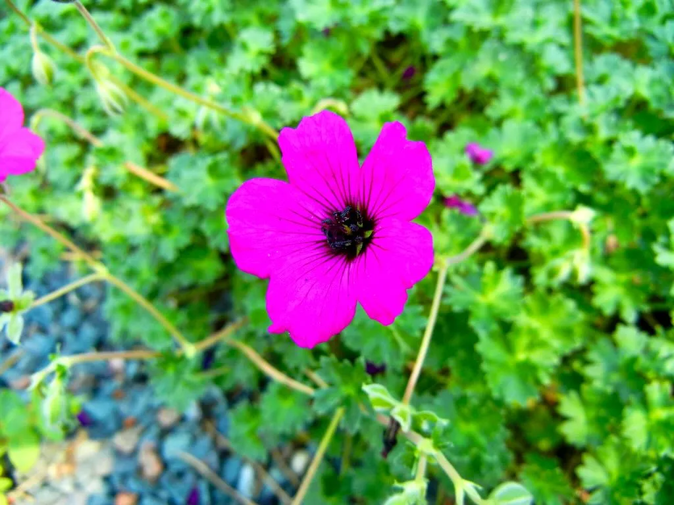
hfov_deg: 60.0
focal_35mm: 30
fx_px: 584
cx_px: 337
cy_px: 252
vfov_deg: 46.8
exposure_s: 1/272
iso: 160
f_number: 3.5
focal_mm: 5.4
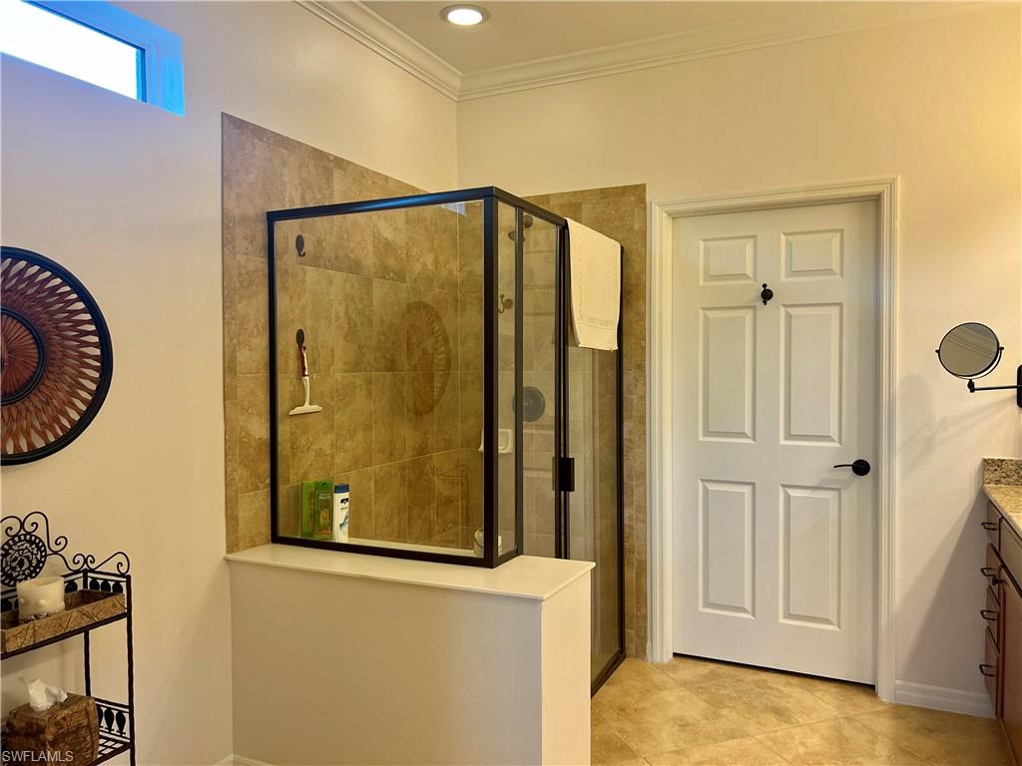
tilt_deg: -1.6
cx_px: 511
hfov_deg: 67.3
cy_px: 383
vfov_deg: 53.1
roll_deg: +0.1
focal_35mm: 26
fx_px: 768
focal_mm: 5.7
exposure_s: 1/120
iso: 125
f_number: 1.5
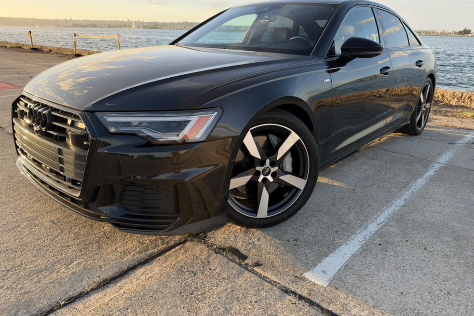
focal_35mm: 26
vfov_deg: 49.3
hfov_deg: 69.4
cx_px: 240
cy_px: 132
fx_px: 342
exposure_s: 1/855
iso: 100
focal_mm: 6.93
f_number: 1.8
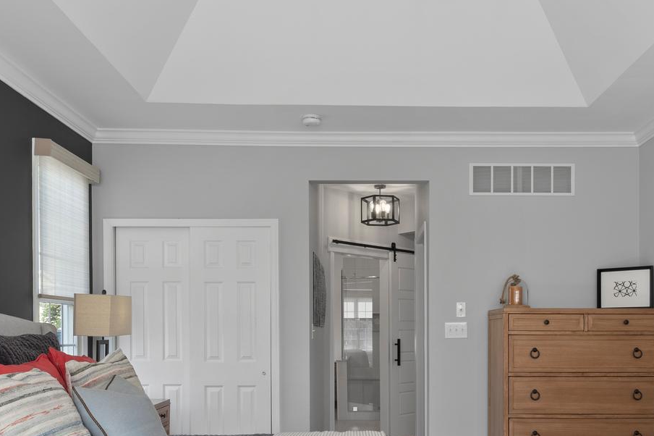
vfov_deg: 37.9
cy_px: 324
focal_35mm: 34
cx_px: 363
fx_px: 617
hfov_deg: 55.7
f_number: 7.1
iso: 200
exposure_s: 1/6
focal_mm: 10
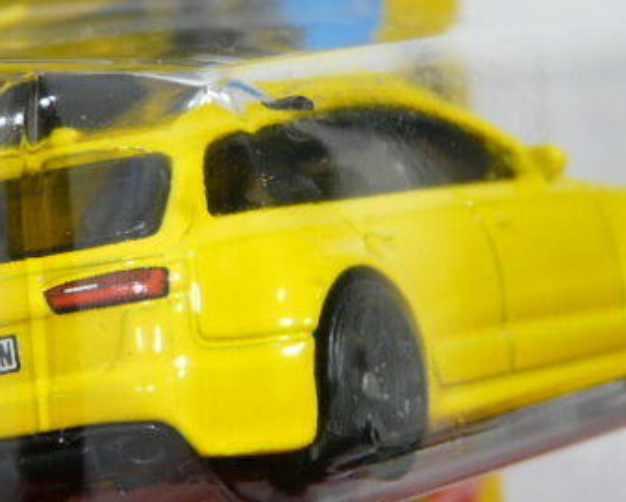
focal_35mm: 213
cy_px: 233
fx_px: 3950
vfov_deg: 7.3
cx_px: 263
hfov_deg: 9.1
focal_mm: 12.6
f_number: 3.2
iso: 125
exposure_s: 1/50
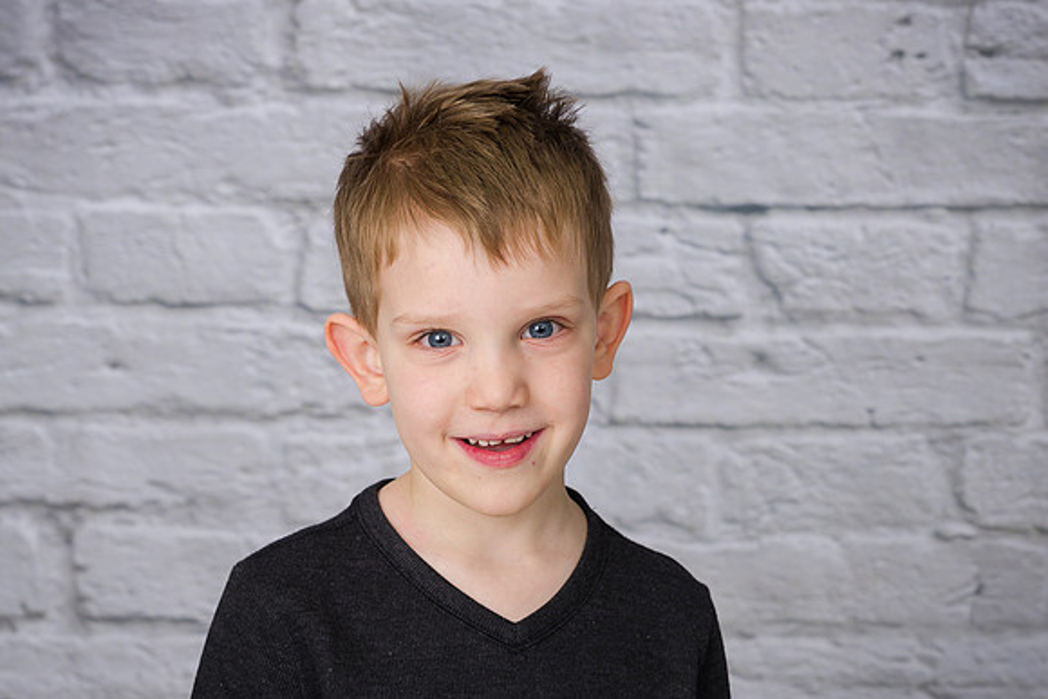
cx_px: 555
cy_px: 413
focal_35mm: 87
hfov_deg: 23.3
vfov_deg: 15.7
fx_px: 2536
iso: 160
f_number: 8
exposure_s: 1/160
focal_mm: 70
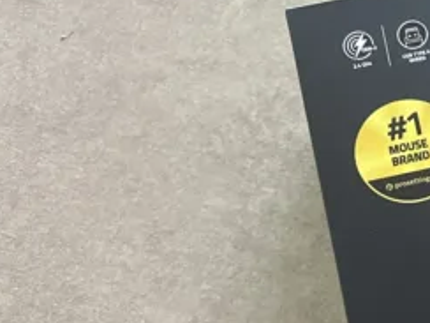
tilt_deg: -79.6
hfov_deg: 20.6
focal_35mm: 82
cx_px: 631
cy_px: 270
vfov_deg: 17.8
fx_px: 1019
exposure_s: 1/60
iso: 250
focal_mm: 5.7
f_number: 1.5
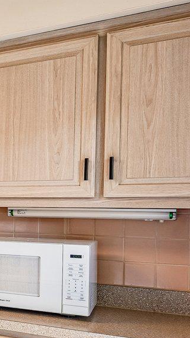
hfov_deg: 14.5
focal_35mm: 53
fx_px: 475
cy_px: 213
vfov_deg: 38.9
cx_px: -267
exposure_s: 1/50
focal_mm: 14
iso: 500
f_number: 8
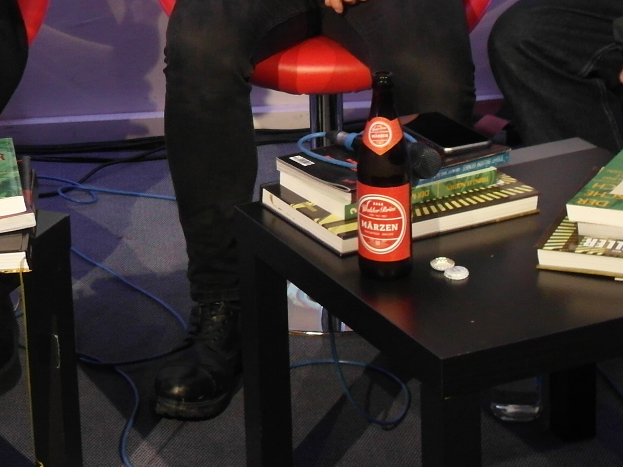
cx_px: 26
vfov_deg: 12.7
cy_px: -106
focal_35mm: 114
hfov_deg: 17.0
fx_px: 2052
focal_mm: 7.8
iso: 200
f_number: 2.7
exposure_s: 1/45
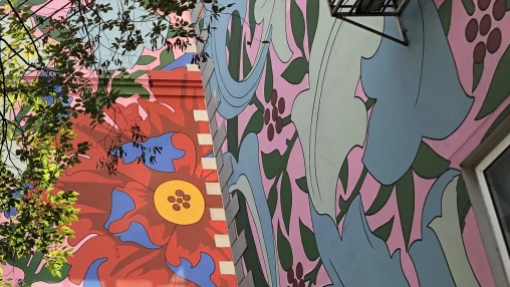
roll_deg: +1.3
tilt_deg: +28.4
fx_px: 974
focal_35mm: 72
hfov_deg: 26.6
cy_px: 275
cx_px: -76
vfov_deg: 16.5
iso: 20
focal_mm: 4
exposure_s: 1/397
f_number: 1.8
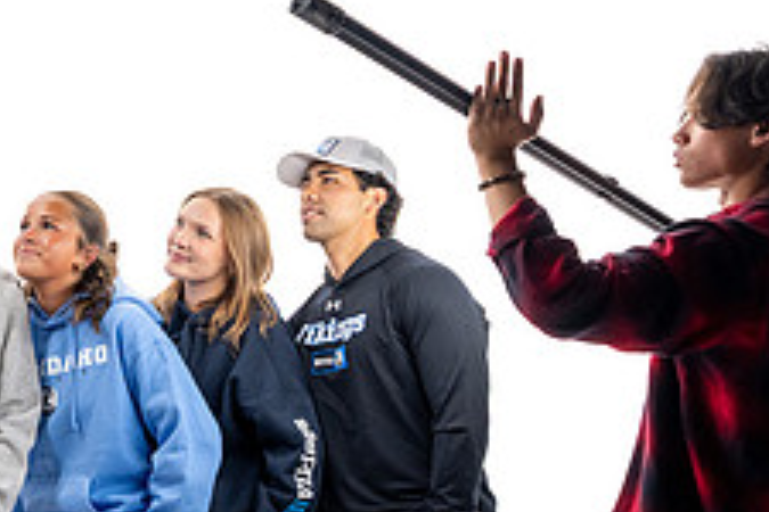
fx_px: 1324
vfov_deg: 21.9
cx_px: 51
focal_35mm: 62
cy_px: 309
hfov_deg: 30.7
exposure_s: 1/160
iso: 640
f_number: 3.5
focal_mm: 24
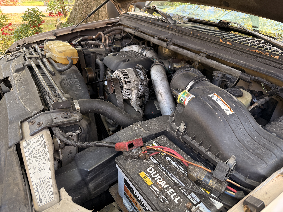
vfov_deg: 56.8
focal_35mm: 24
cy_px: 106
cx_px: 142
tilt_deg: -29.9
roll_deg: -0.9
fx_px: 196
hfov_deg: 71.6
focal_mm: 6.76
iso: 125
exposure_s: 1/121
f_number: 1.78
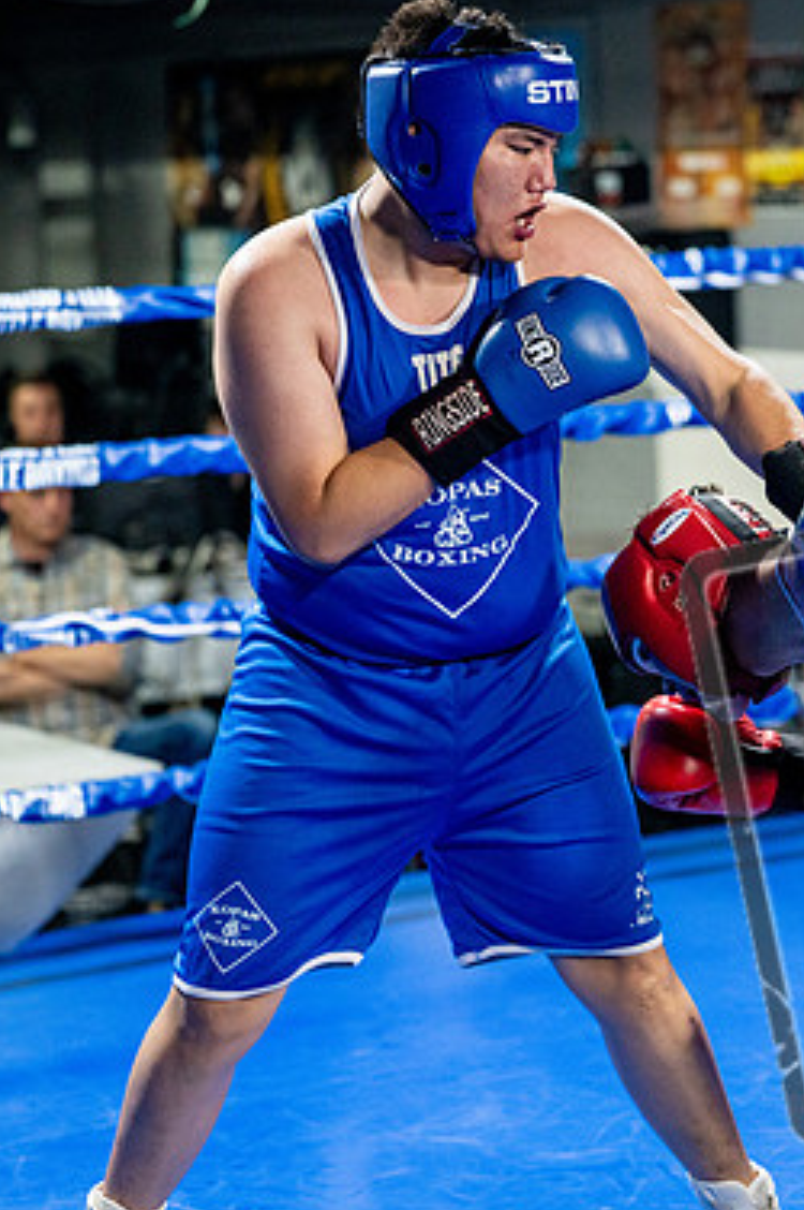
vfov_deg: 19.5
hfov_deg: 12.9
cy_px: 607
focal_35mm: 105
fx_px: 3524
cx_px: 688
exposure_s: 1/1000
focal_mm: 68
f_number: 2
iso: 4000
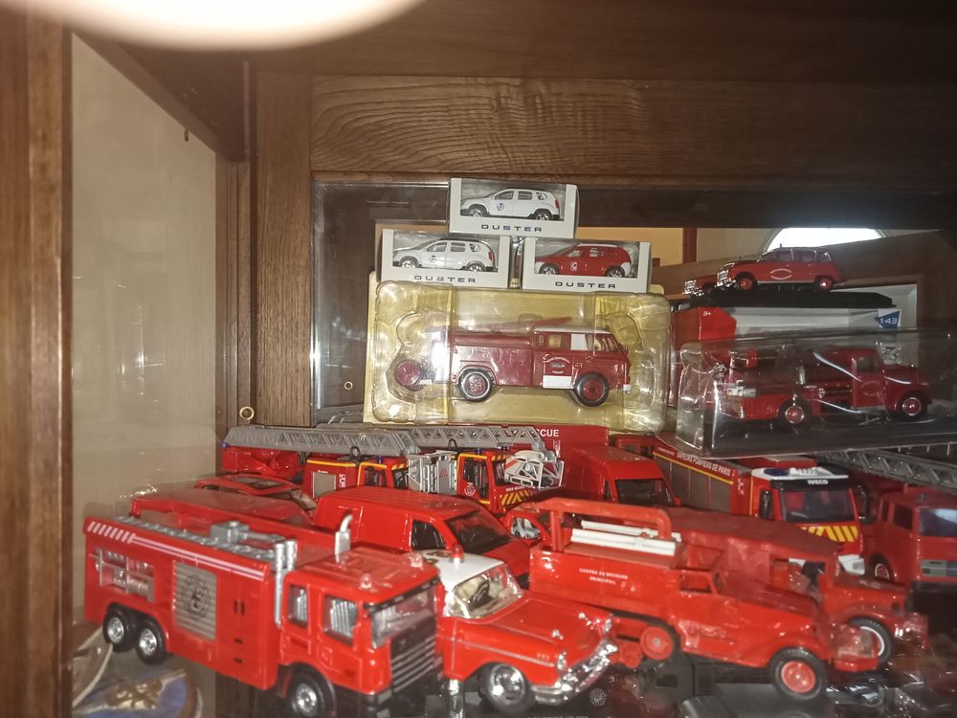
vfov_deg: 49.7
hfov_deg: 63.4
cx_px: 478
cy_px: 359
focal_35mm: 28
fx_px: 774
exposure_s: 1/25
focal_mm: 3.46
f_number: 2.2
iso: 1275
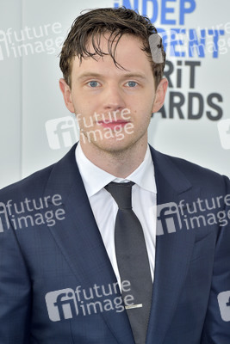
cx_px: 115
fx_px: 1915
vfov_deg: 10.3
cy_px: 172
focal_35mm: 200
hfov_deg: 6.9
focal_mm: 200
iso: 500
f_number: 6.3
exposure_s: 1/320
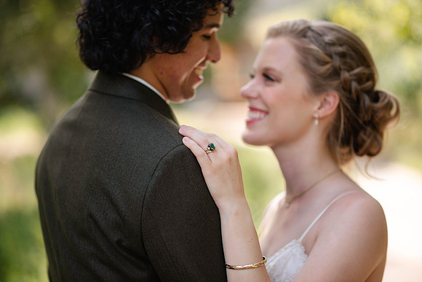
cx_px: 211
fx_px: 997
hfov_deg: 23.9
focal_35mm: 85
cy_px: 141
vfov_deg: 16.1
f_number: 1.8
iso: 200
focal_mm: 85
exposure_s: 1/2000
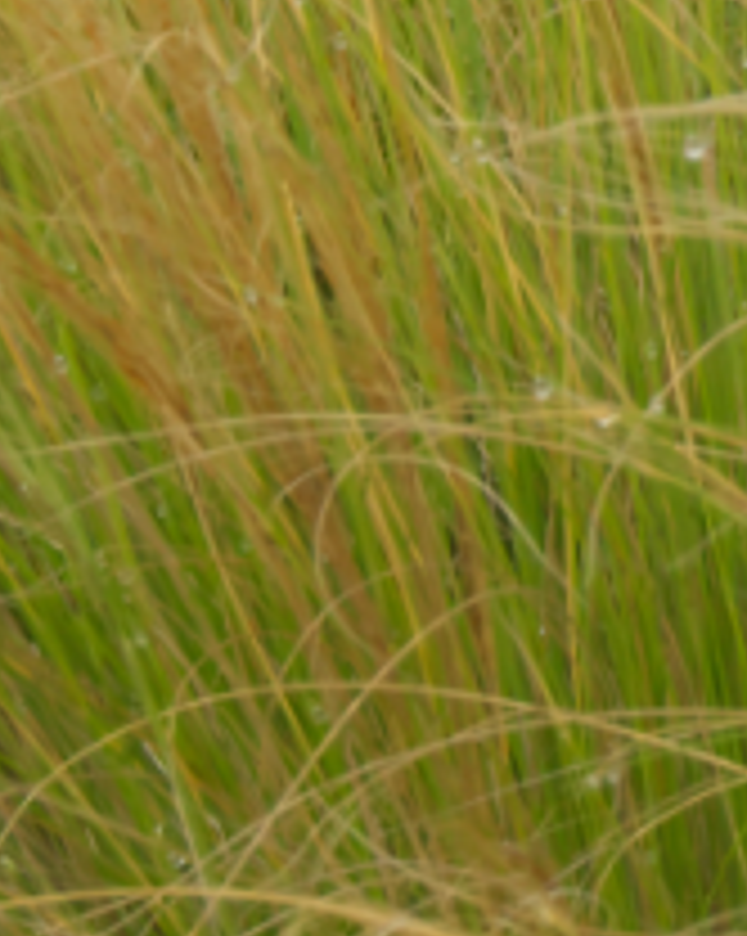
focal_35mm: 447
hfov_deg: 3.4
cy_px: -742
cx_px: 1188
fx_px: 12363
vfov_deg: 4.3
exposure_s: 1/100
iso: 500
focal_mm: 55
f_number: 13
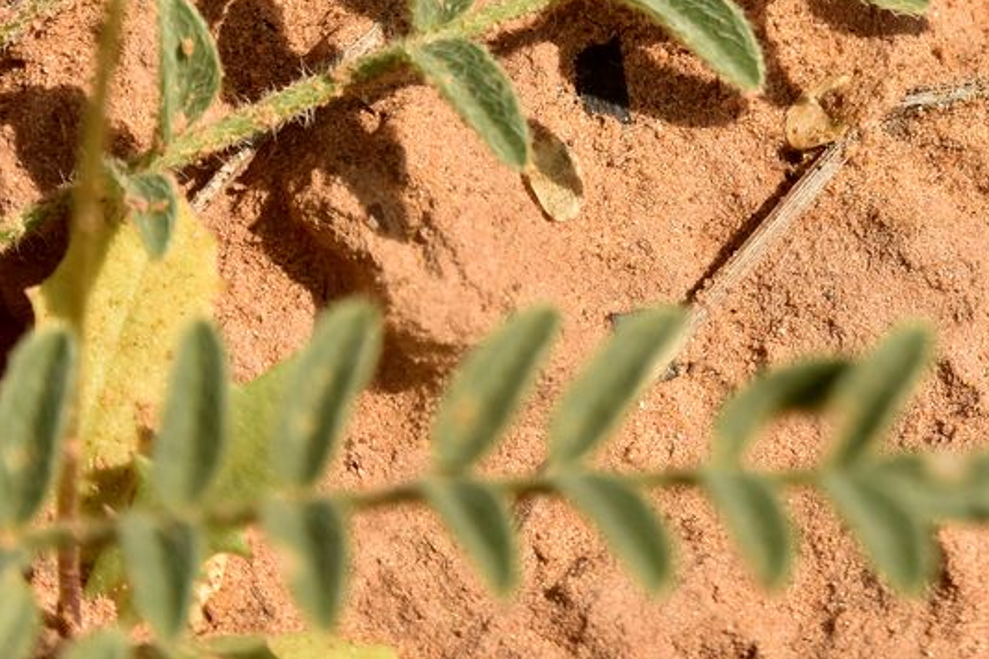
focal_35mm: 197
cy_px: -149
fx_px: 5410
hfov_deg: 10.4
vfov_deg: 6.9
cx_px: 809
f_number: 11
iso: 250
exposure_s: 1/500
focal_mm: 50
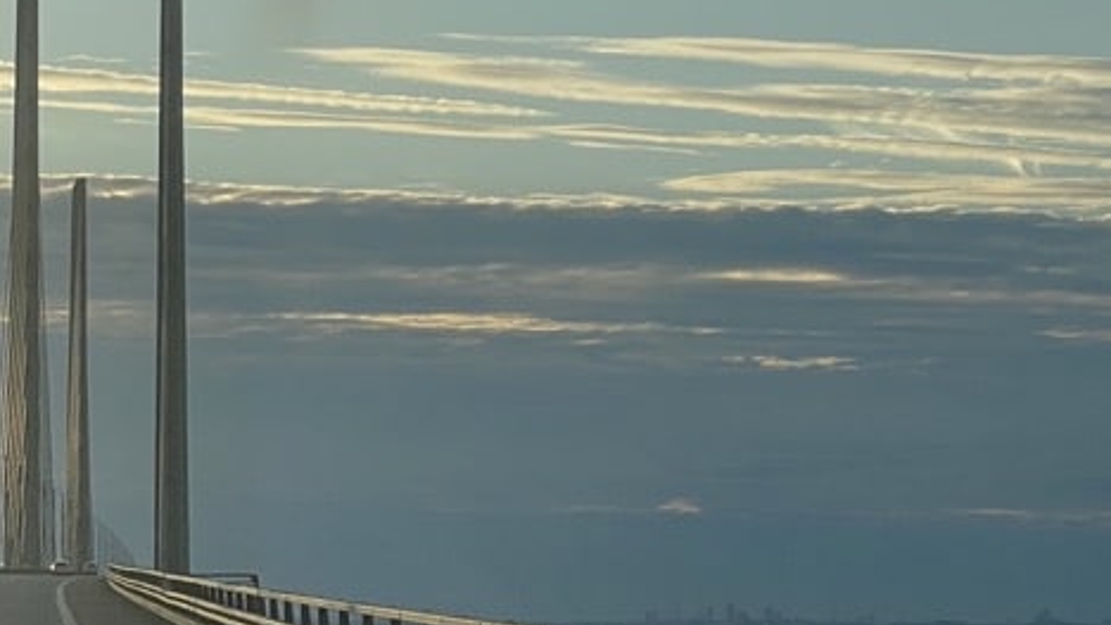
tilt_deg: +2.7
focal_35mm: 155
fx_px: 4565
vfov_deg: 7.8
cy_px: 433
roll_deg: -1.4
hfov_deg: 13.8
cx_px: 152
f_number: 2
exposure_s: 1/1996
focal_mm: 6
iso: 25
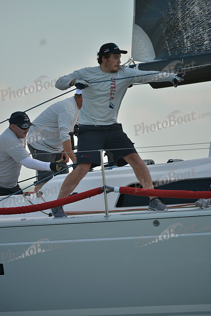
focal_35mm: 400
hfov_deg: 3.4
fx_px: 3514
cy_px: 158
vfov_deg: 5.2
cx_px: 106
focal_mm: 400
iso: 200
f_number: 4.5
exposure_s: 1/1600
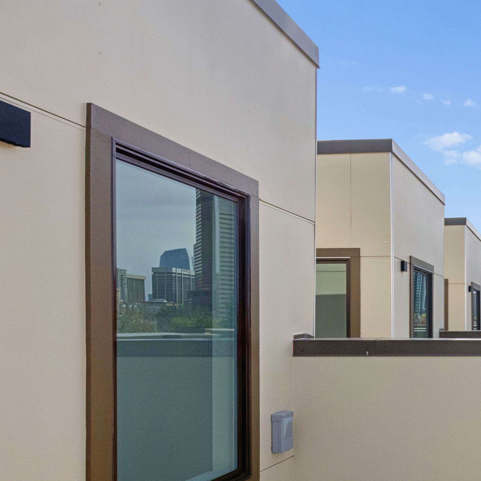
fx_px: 535
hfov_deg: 38.6
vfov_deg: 47.7
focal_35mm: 34
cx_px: 547
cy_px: 317
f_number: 10
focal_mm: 15
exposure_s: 1/640
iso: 200
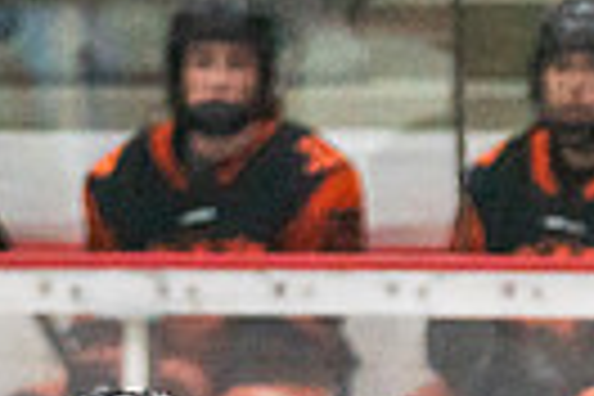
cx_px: 535
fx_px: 18066
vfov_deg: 1.3
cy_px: 1017
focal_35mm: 1095
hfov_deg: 1.9
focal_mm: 155
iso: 3200
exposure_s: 1/1250
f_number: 2.8
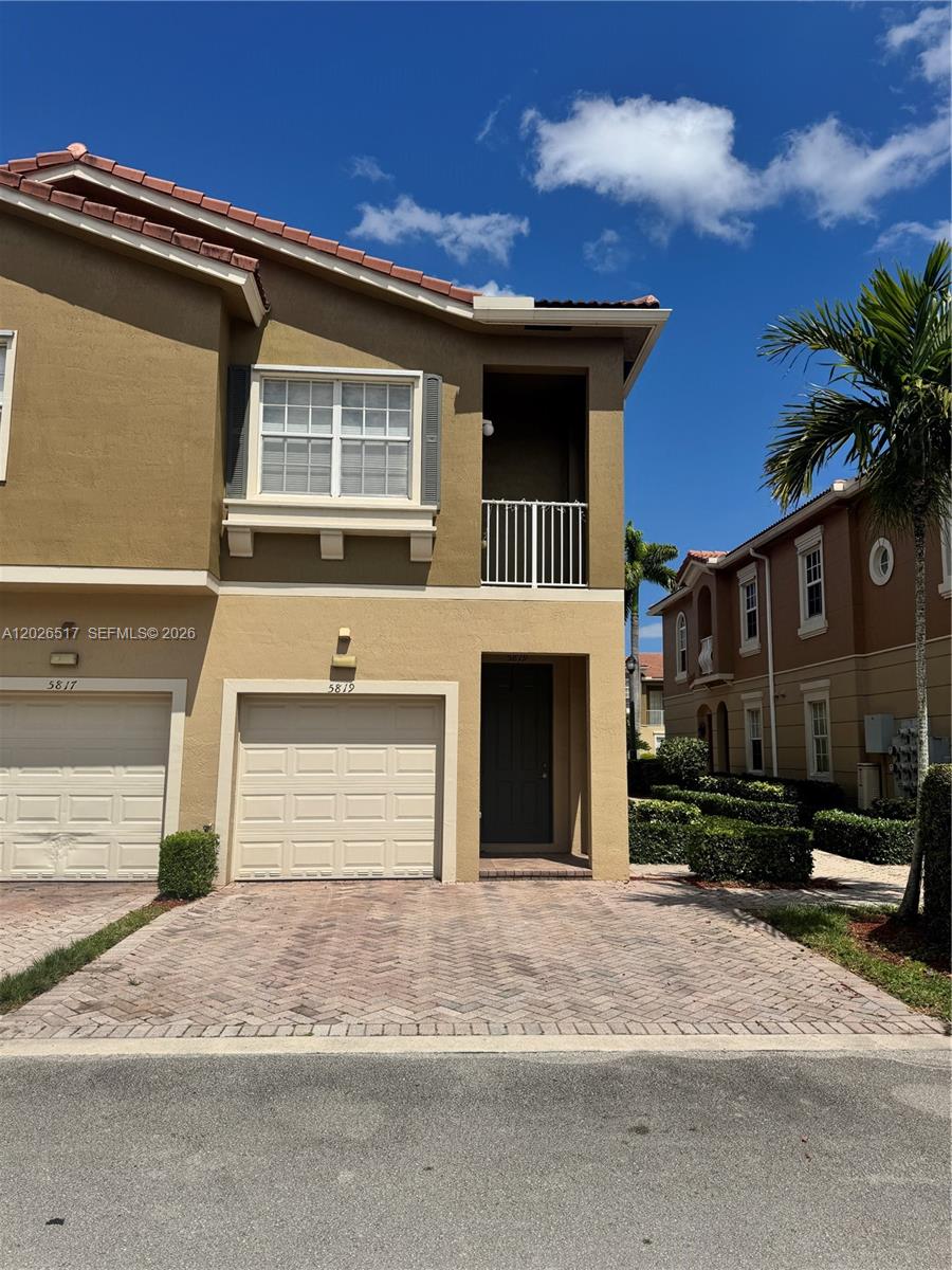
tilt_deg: +7.0
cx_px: 476
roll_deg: -0.2
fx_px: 880
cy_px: 635
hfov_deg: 56.8
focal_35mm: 24
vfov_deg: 71.6
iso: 80
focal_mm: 6.76
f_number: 1.78
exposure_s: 1/10417
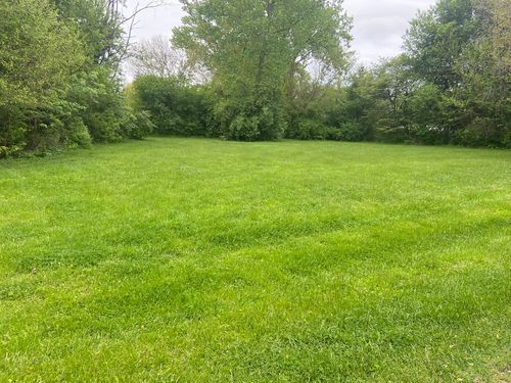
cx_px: 256
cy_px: 192
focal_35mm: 26
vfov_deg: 53.1
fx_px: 384
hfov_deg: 67.3
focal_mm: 4.25
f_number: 1.8
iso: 32
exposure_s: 1/554
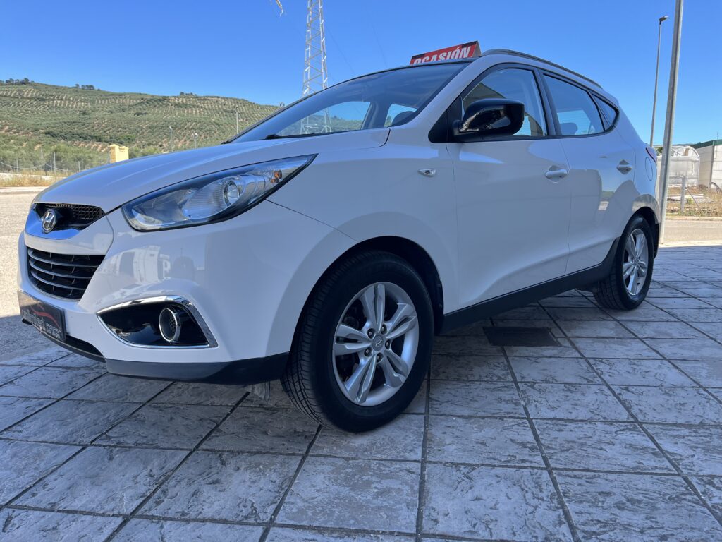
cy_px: 271
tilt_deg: -5.5
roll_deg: +1.2
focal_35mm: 26
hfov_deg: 67.3
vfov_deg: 53.1
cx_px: 361
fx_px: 542
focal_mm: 5.1
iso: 50
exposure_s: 1/821
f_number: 1.6
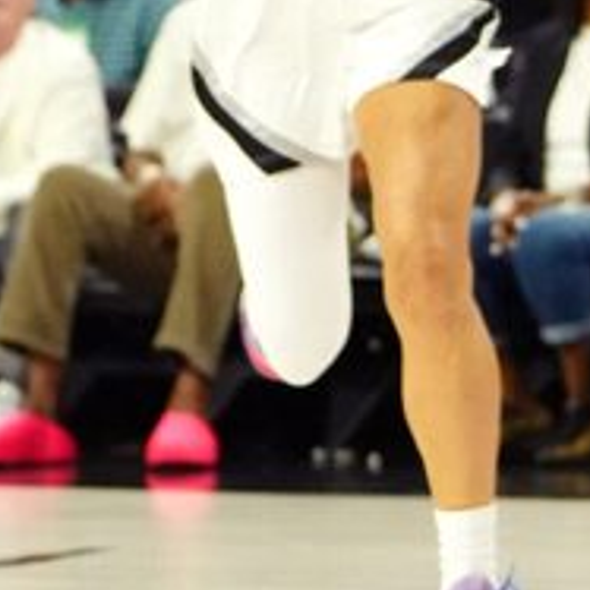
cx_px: 1322
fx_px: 8215
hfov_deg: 4.1
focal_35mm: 426
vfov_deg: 4.1
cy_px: -514
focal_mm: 78
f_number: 3.2
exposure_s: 1/1600
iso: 5000
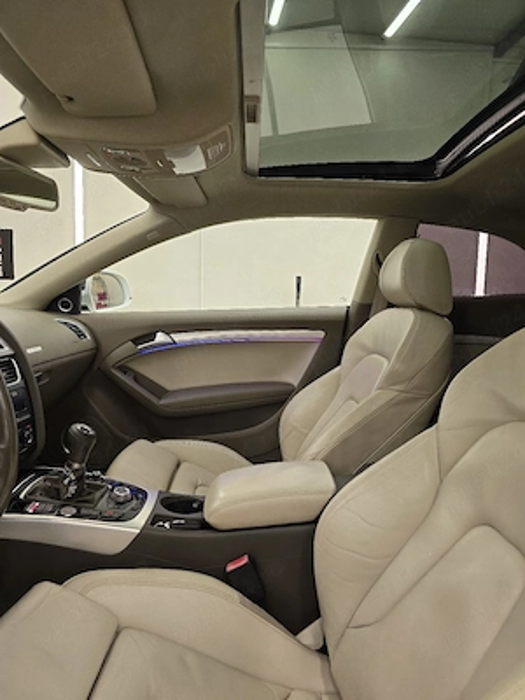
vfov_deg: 73.9
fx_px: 465
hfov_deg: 58.9
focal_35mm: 23
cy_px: 350
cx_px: 262
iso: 100
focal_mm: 6.3
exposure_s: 1/101
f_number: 1.7
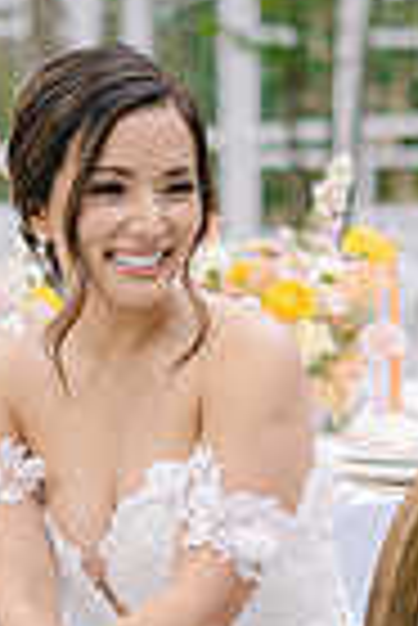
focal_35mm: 162
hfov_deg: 8.5
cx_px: 72
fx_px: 2814
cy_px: 653
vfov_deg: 12.5
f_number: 2
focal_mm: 50
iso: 50
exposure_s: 1/160
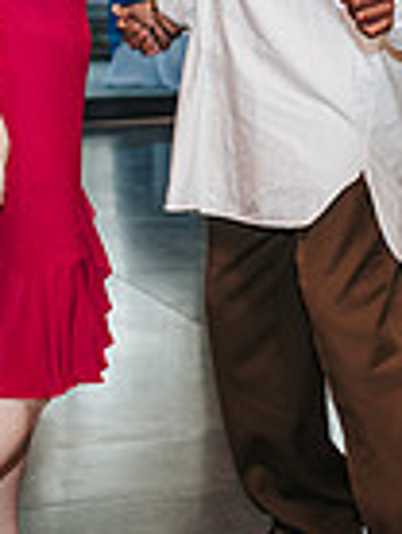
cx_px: 276
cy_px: 155
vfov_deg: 12.0
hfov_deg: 9.1
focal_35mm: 164
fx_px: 2532
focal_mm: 35
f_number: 2.8
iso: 560
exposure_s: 1/160
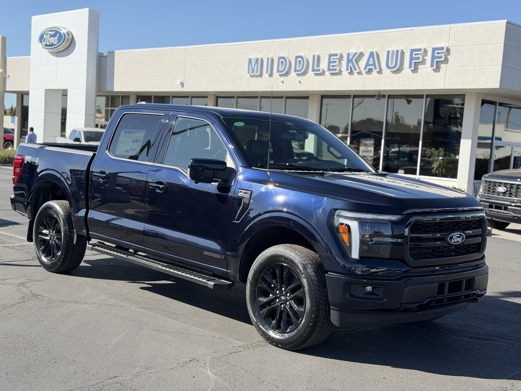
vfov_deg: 30.3
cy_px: 196
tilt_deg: -4.1
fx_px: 722
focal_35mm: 48
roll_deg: -3.3
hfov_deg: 39.7
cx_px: 260
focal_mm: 6.76
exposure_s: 1/2976
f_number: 1.78
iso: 80
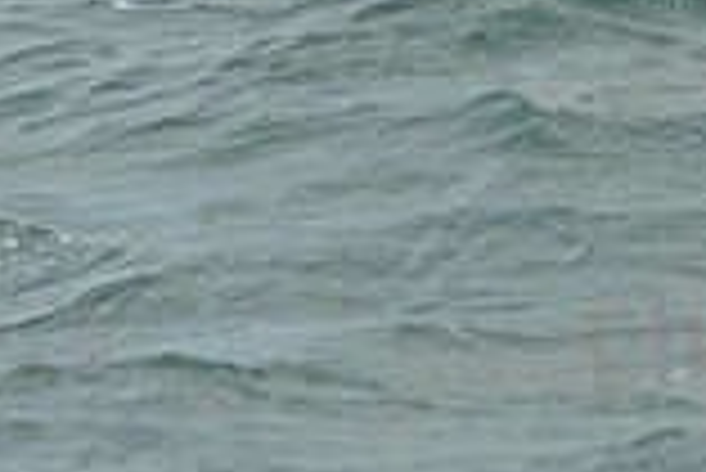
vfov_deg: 3.2
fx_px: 8421
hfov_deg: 4.8
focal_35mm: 429
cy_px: -344
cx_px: 351
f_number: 11
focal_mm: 116
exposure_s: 1/1250
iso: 320
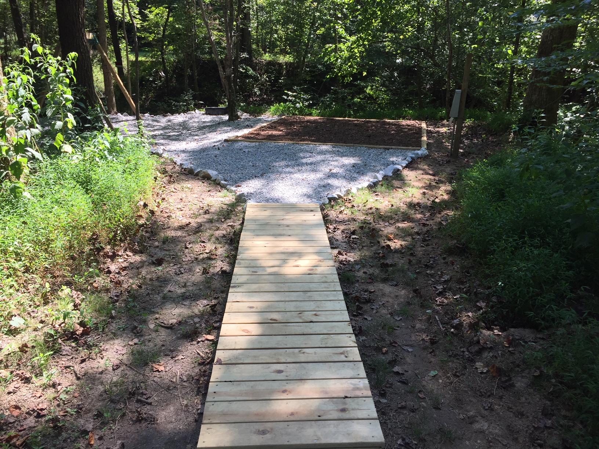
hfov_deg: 61.7
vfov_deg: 48.2
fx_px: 502
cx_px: 300
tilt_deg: -18.0
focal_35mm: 29
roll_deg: -0.9
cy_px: 224
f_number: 2.2
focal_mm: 4.15
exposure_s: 1/363
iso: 32
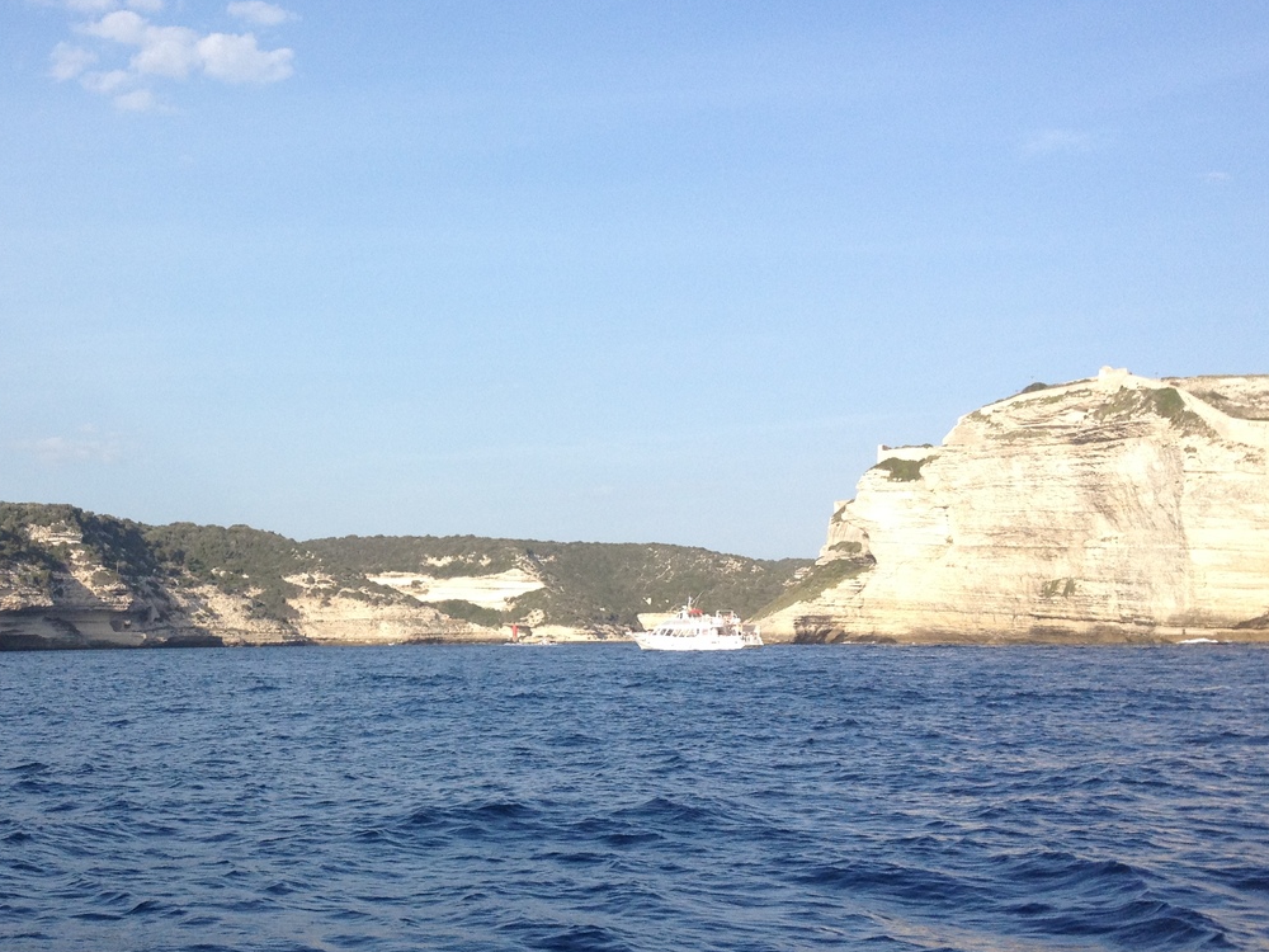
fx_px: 2053
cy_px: 499
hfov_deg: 33.8
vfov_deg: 26.1
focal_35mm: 56
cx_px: 346
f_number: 2.4
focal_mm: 4.28
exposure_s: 1/1453
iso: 64
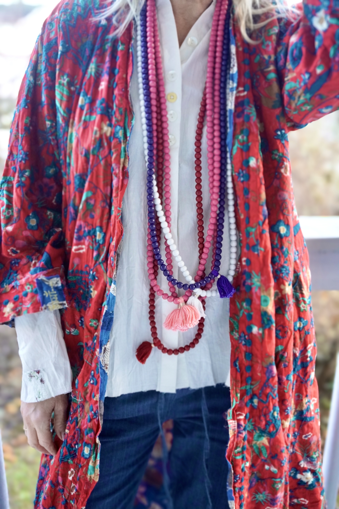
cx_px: 170
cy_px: 254
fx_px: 572
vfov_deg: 47.9
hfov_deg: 33.0
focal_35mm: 40
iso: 2000
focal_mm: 27
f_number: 4.5
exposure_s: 1/160
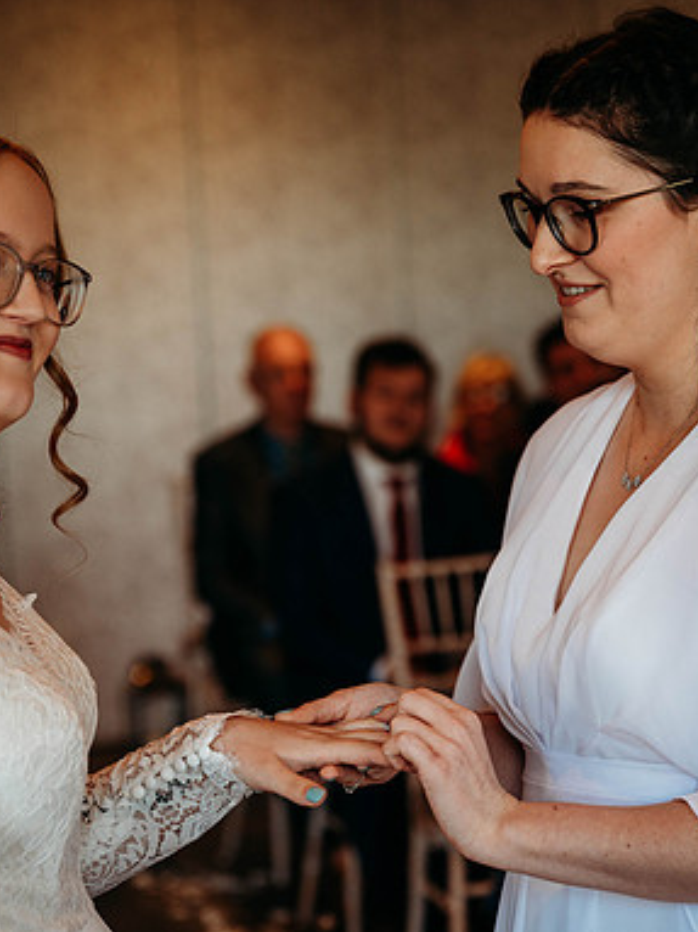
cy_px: 465
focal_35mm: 102
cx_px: 360
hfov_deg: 14.5
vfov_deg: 19.3
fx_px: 2744
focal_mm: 70
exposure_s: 1/200
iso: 400
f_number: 3.2
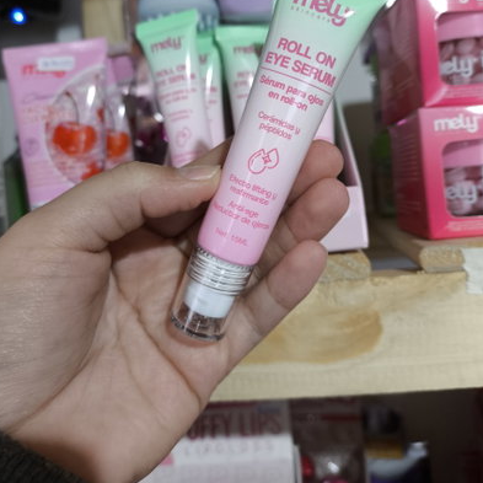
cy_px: 181
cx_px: 240
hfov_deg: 54.0
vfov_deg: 53.4
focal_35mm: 30
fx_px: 474
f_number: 1.7
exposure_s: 1/33.3
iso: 500
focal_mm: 4.71
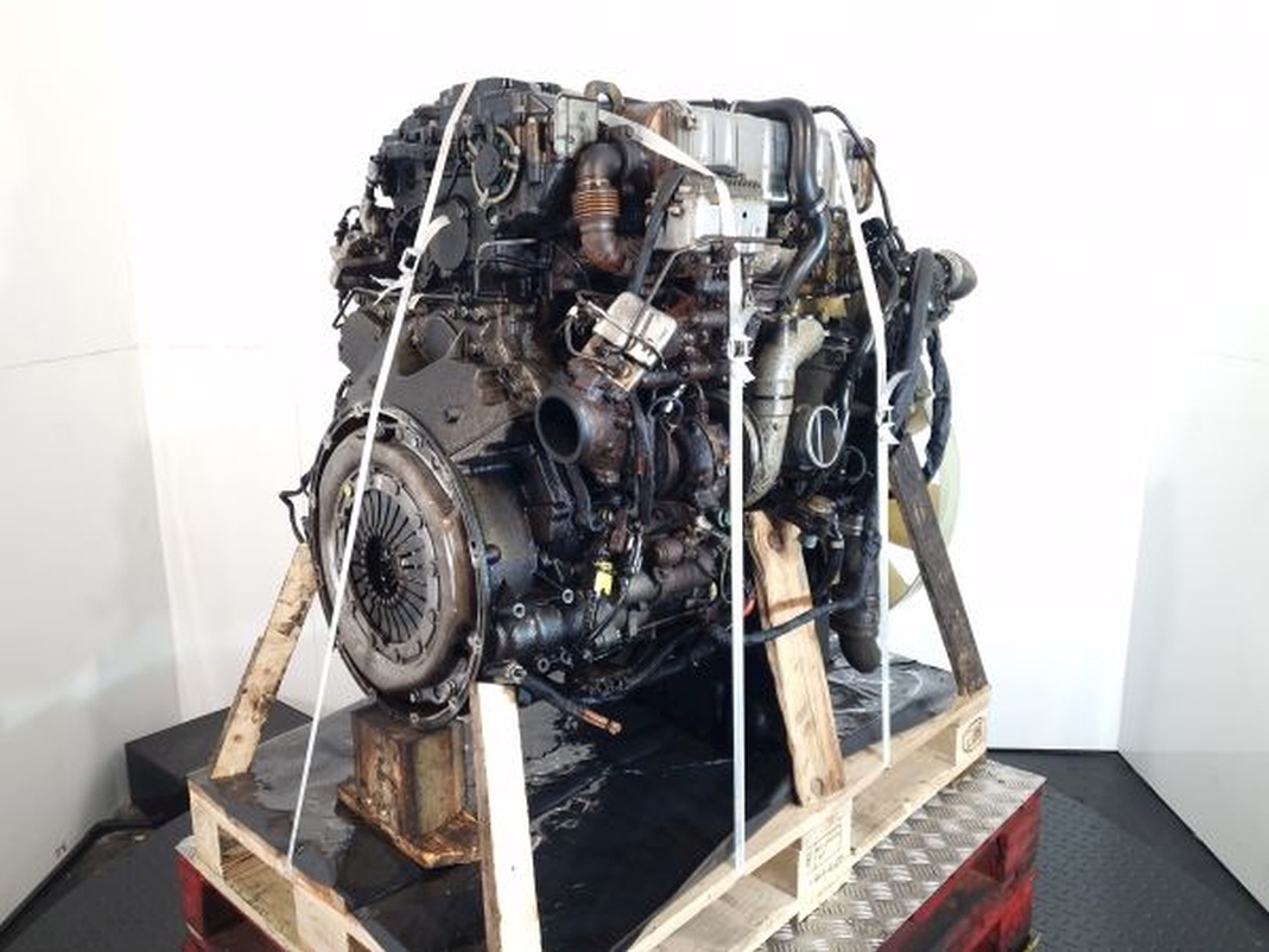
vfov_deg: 58.9
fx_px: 843
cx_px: 634
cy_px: 476
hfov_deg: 73.9
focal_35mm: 23
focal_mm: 6.4
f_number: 1.8
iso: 125
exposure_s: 1/50
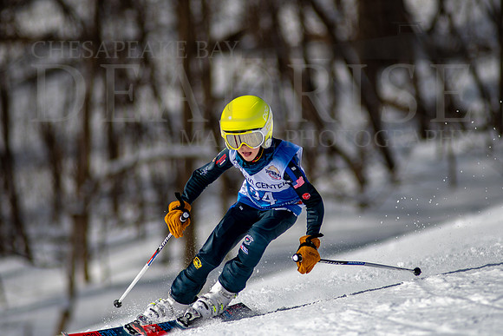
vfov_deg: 2.8
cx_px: 250
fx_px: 6952
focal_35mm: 497
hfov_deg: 4.1
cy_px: 150
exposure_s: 1/6400
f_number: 2.8
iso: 100
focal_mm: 300
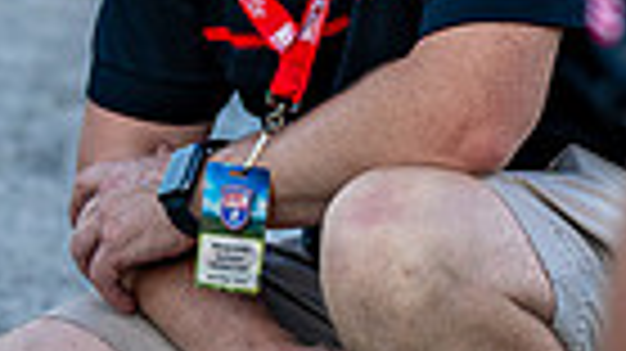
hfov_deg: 5.6
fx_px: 6370
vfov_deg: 3.1
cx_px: 324
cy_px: -346
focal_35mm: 384
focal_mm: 82
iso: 160
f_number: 2.8
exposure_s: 1/640
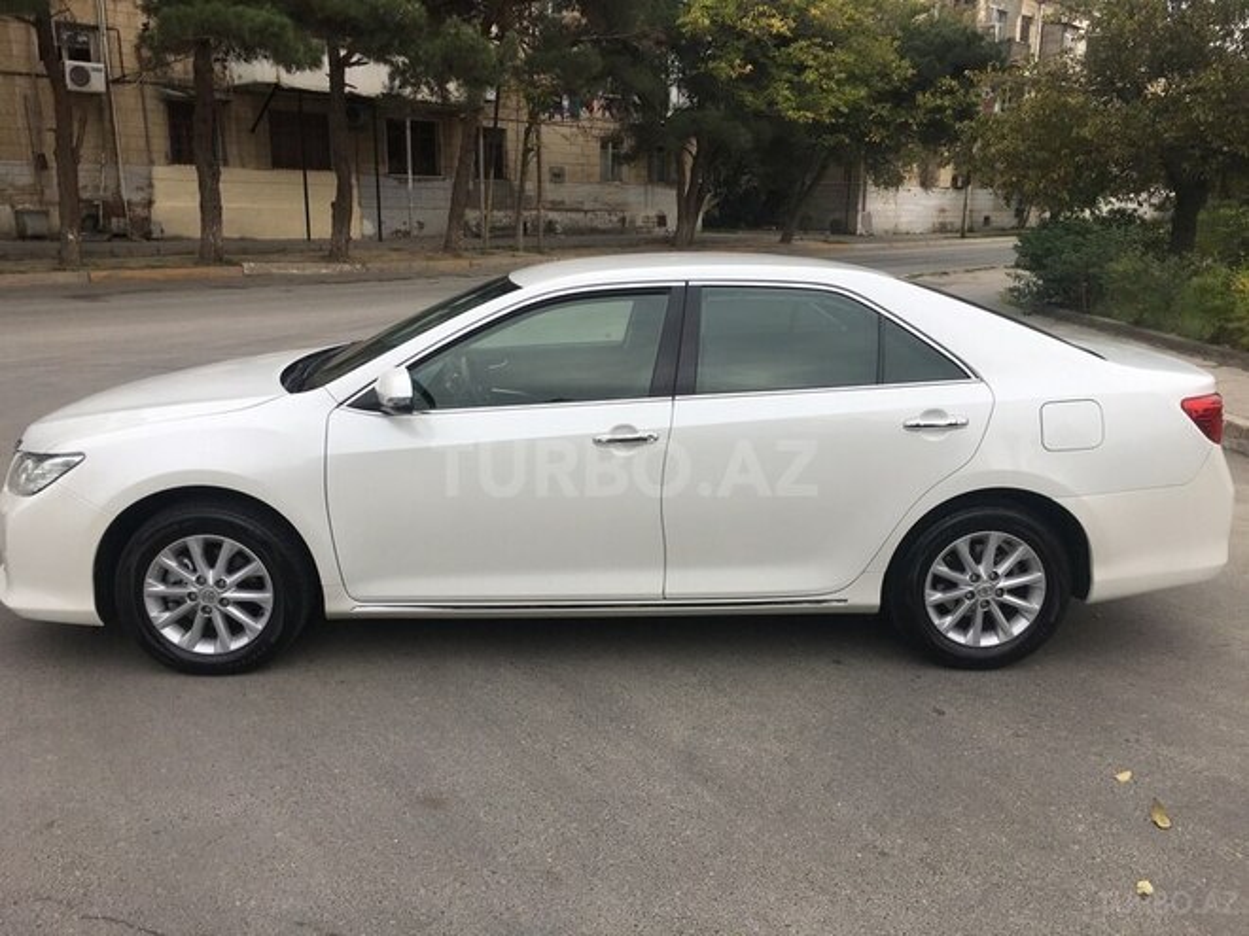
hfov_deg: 61.7
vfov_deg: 48.2
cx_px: 624
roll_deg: -1.3
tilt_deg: -12.7
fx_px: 1046
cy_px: 468
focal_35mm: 29
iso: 25
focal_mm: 4.15
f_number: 2.2
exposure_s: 1/432
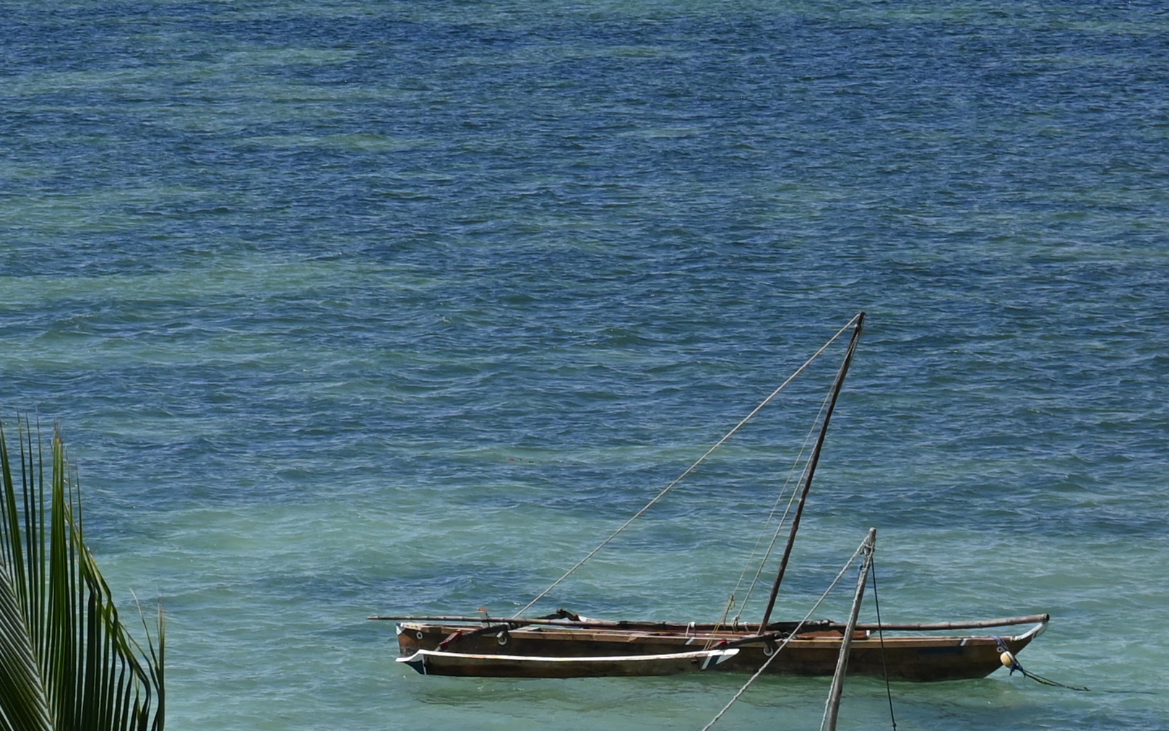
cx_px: -462
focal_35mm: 263
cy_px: 200
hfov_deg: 7.9
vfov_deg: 5.0
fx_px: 8378
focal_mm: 50
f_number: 8
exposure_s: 1/500
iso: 100
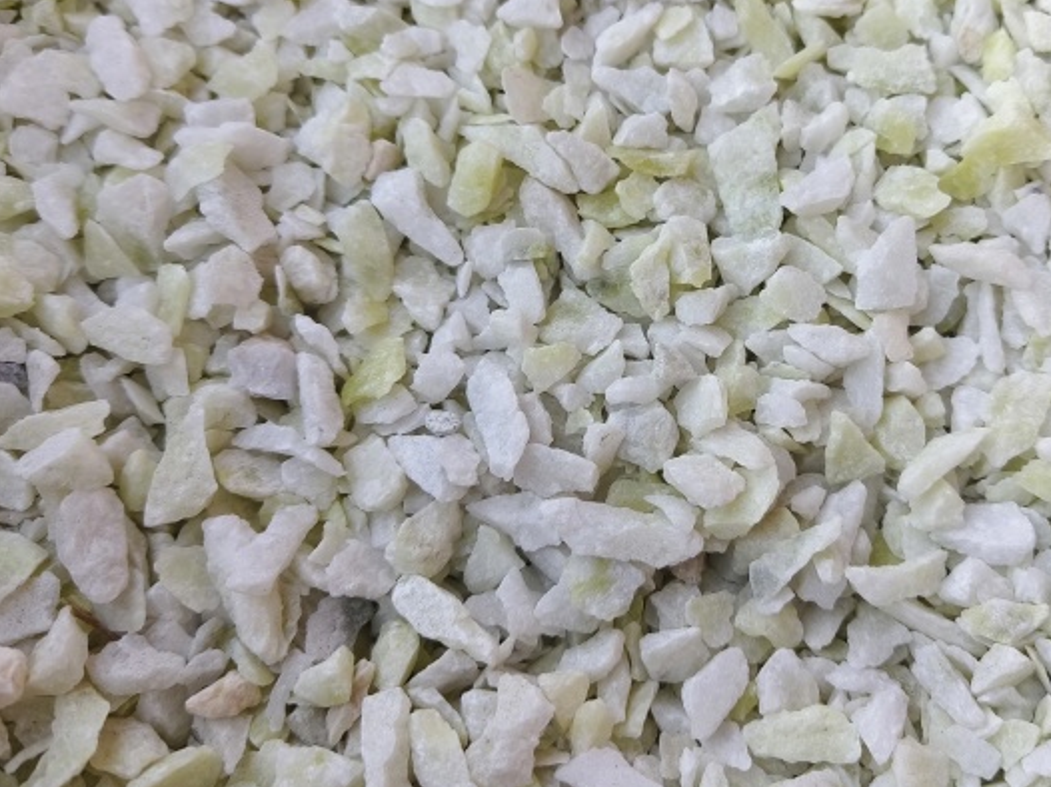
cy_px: 296
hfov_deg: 52.1
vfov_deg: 40.4
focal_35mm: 35
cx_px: 651
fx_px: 1062
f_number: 1.88
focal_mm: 5.6
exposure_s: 1/177
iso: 72
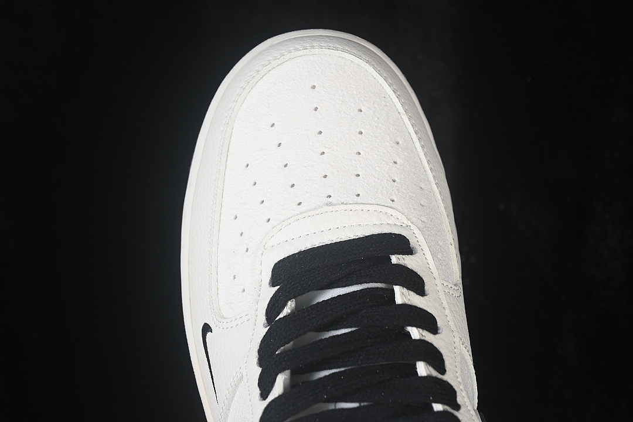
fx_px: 1319
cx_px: 316
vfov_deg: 18.2
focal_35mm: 75
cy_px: 211
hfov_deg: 27.0
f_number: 7.1
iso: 160
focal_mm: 50
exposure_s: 1/80
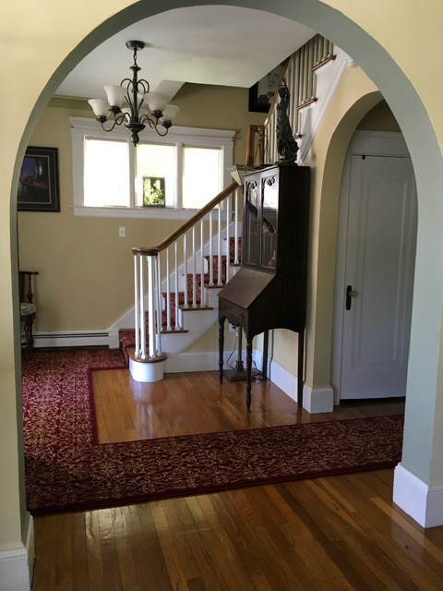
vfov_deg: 61.7
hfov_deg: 48.2
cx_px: 222
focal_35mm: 29
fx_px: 495
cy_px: 296
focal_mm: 4.15
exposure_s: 1/30
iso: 80
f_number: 2.2
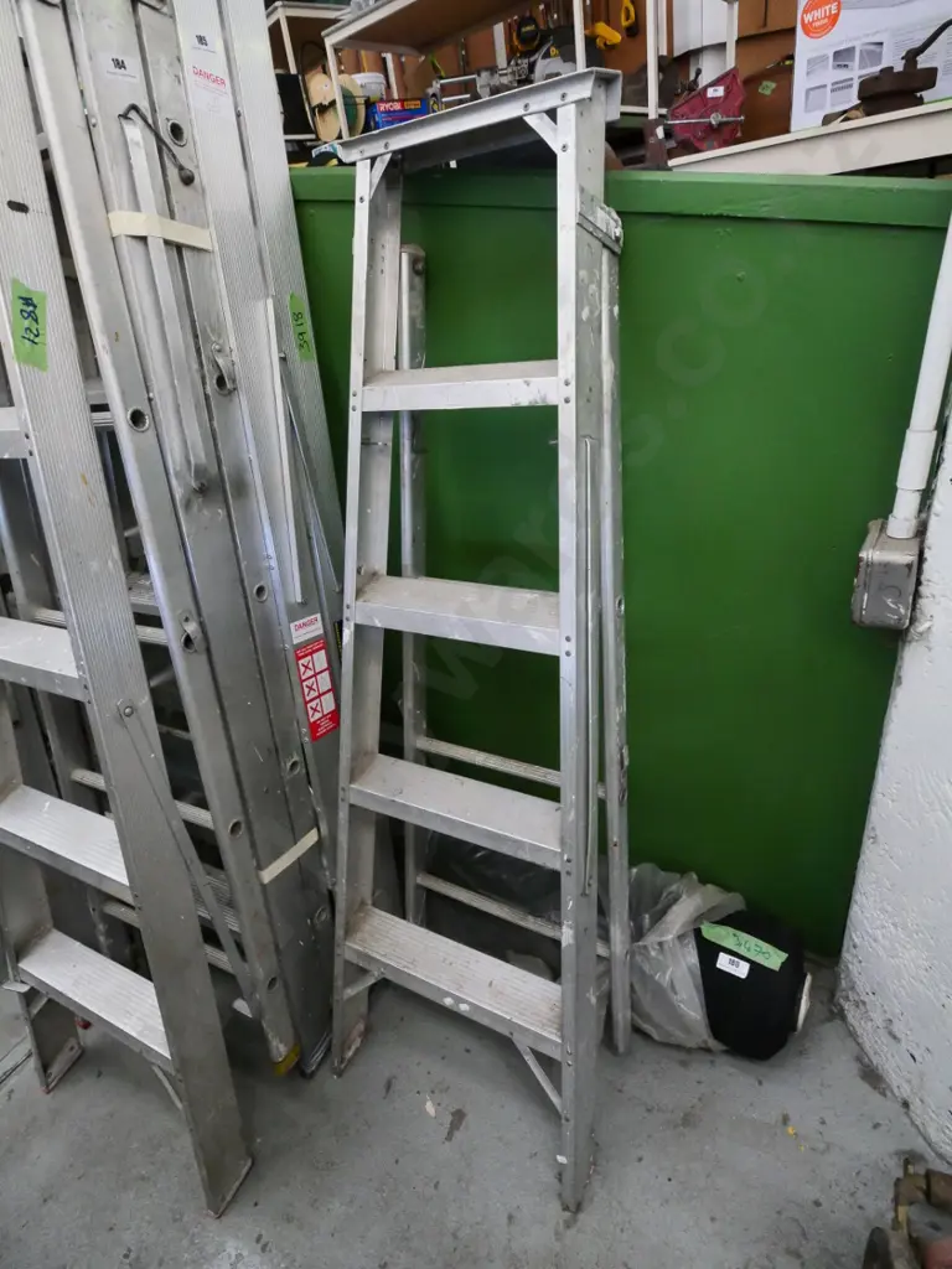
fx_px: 660
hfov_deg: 71.6
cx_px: 476
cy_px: 634
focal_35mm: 18
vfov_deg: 87.8
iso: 3200
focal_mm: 9
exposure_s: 1/100
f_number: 5.6
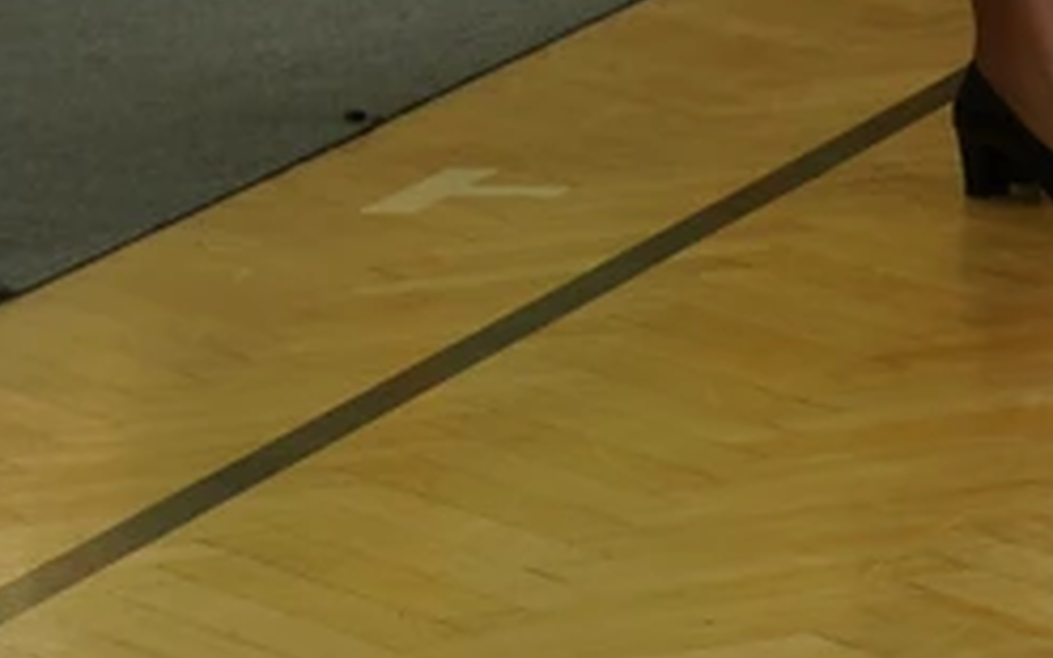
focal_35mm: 353
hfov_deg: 5.8
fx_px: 10130
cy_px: -715
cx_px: 1889
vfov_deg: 3.7
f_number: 5
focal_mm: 56
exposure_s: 1/50
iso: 200
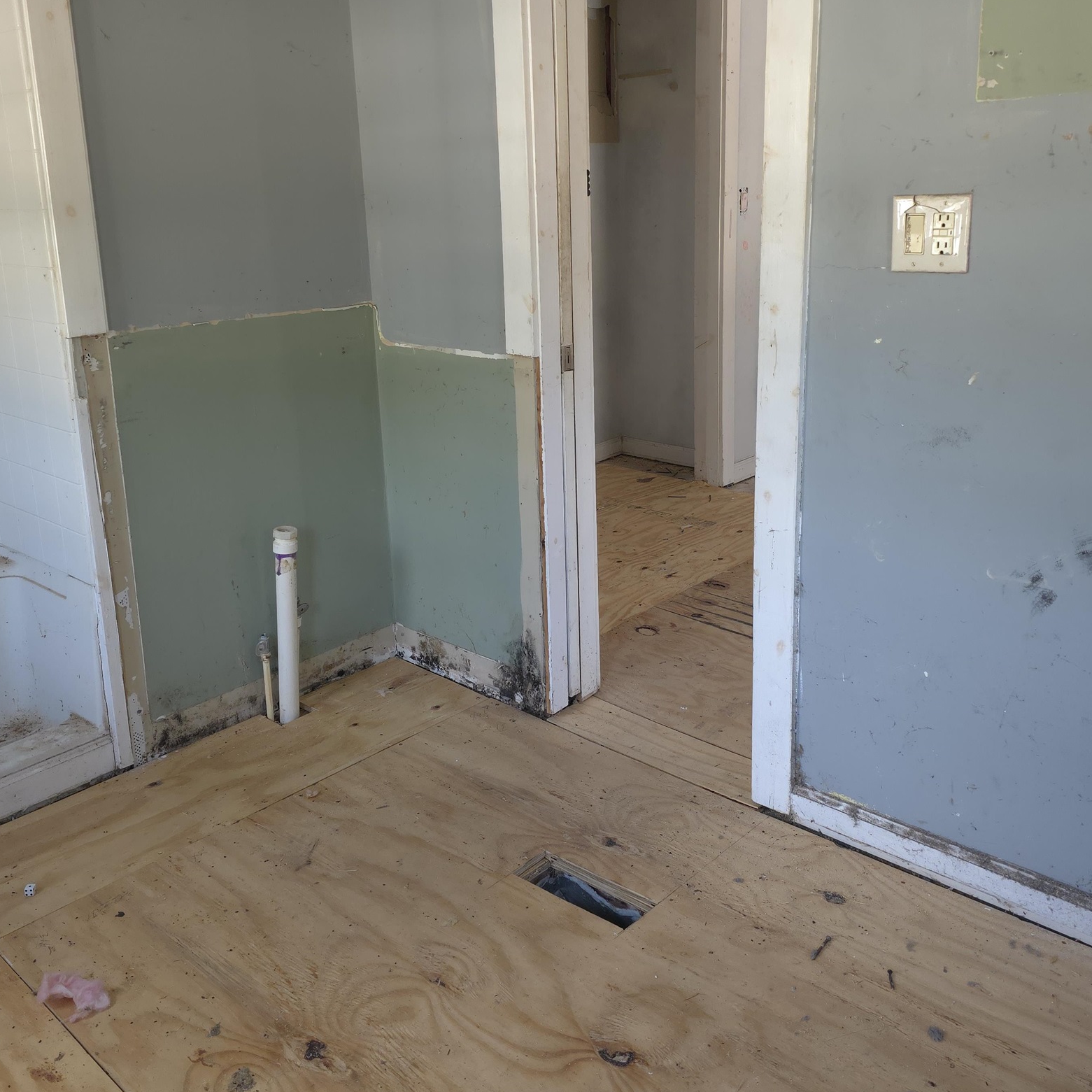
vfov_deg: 53.6
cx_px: 549
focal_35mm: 30
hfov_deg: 54.0
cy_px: 433
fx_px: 1071
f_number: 1.7
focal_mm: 6.3
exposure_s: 1/60
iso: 200
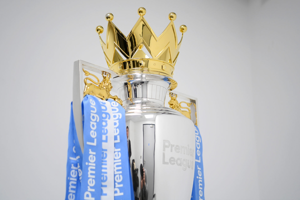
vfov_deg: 19.5
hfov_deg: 28.8
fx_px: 583
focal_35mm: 70
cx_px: 150
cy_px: 100
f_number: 2.8
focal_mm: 70
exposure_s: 1/250
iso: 1000
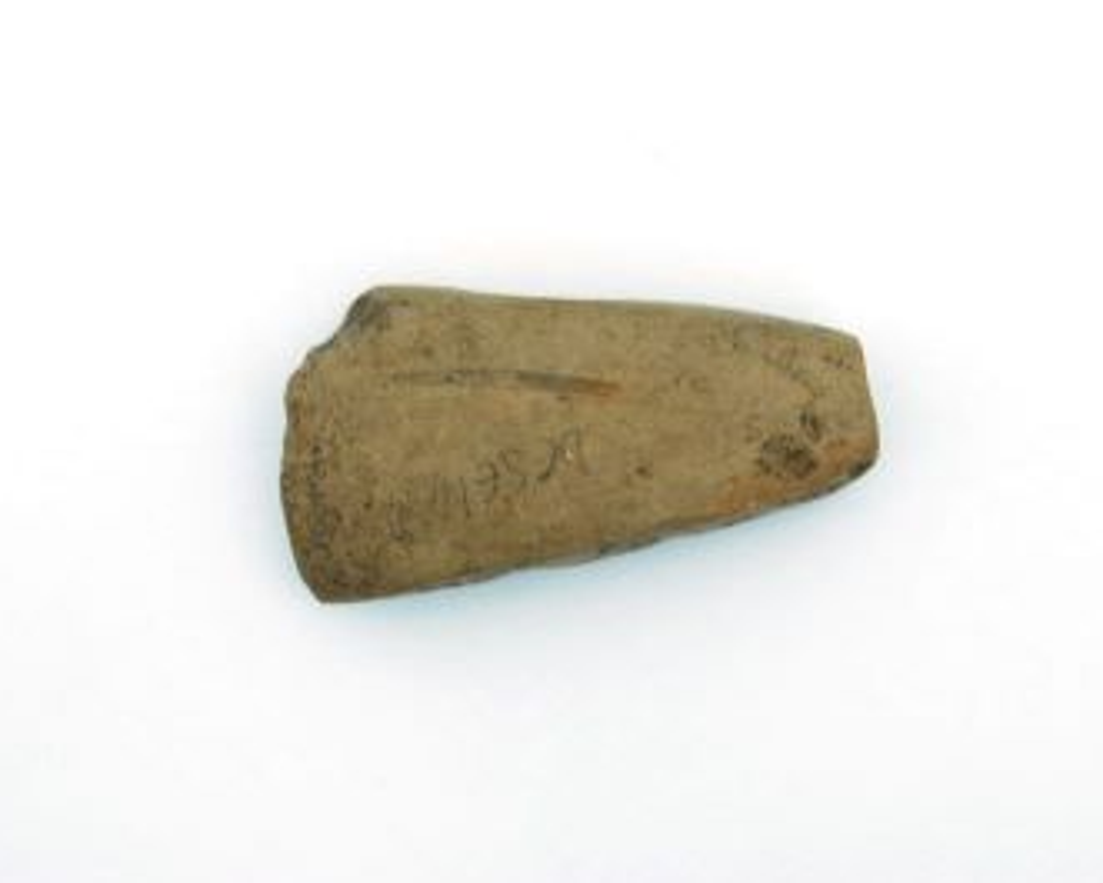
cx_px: 573
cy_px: 442
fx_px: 3055
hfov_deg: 20.5
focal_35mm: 94
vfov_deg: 16.4
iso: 100
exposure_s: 2
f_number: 11
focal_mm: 55
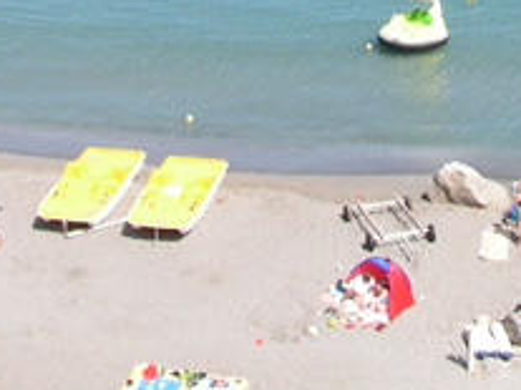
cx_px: 477
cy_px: -240
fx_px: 1955
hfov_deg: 15.0
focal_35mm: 130
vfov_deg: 10.9
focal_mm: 6.3
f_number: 5.6
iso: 50
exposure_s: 1/250
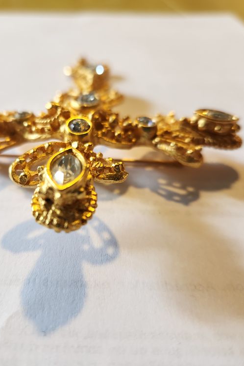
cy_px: 183
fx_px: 326
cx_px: 84
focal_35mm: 32
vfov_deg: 58.7
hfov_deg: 40.6
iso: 125
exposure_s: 1/100
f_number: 1.8
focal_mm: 5.4
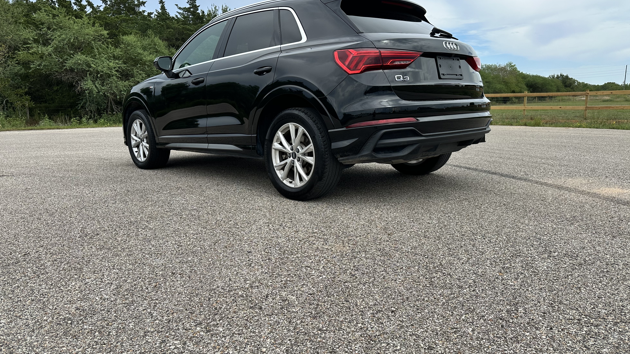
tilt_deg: -8.2
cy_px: 173
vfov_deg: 42.9
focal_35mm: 27
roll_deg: +0.7
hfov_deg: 69.9
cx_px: 314
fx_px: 451
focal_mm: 6.86
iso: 80
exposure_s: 1/3472
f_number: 1.78
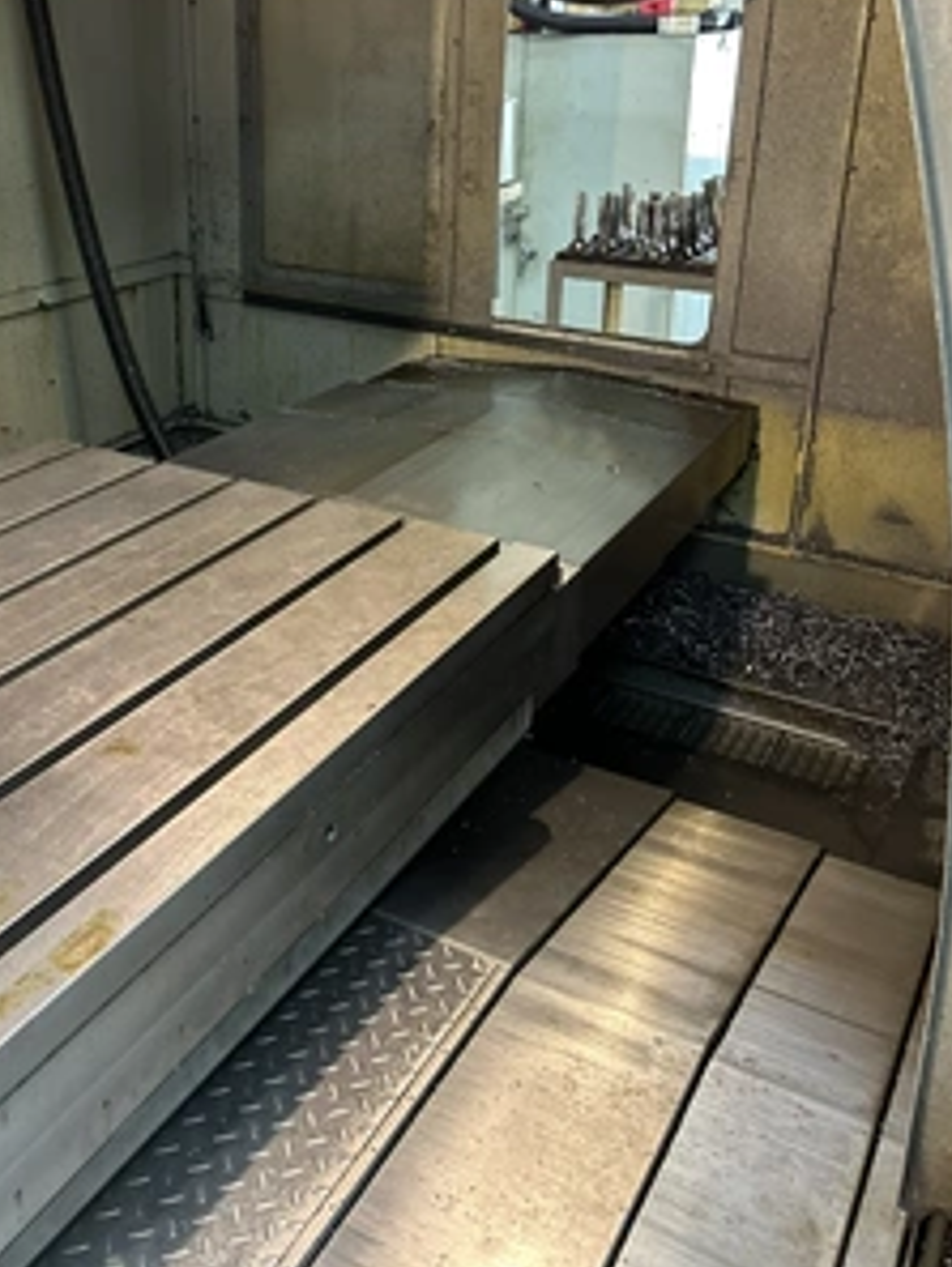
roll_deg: -0.4
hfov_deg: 40.4
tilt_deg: -20.1
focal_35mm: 35
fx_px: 1282
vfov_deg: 51.8
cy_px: 448
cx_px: 342
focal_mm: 5.7
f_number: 1.5
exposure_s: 1/60
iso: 320
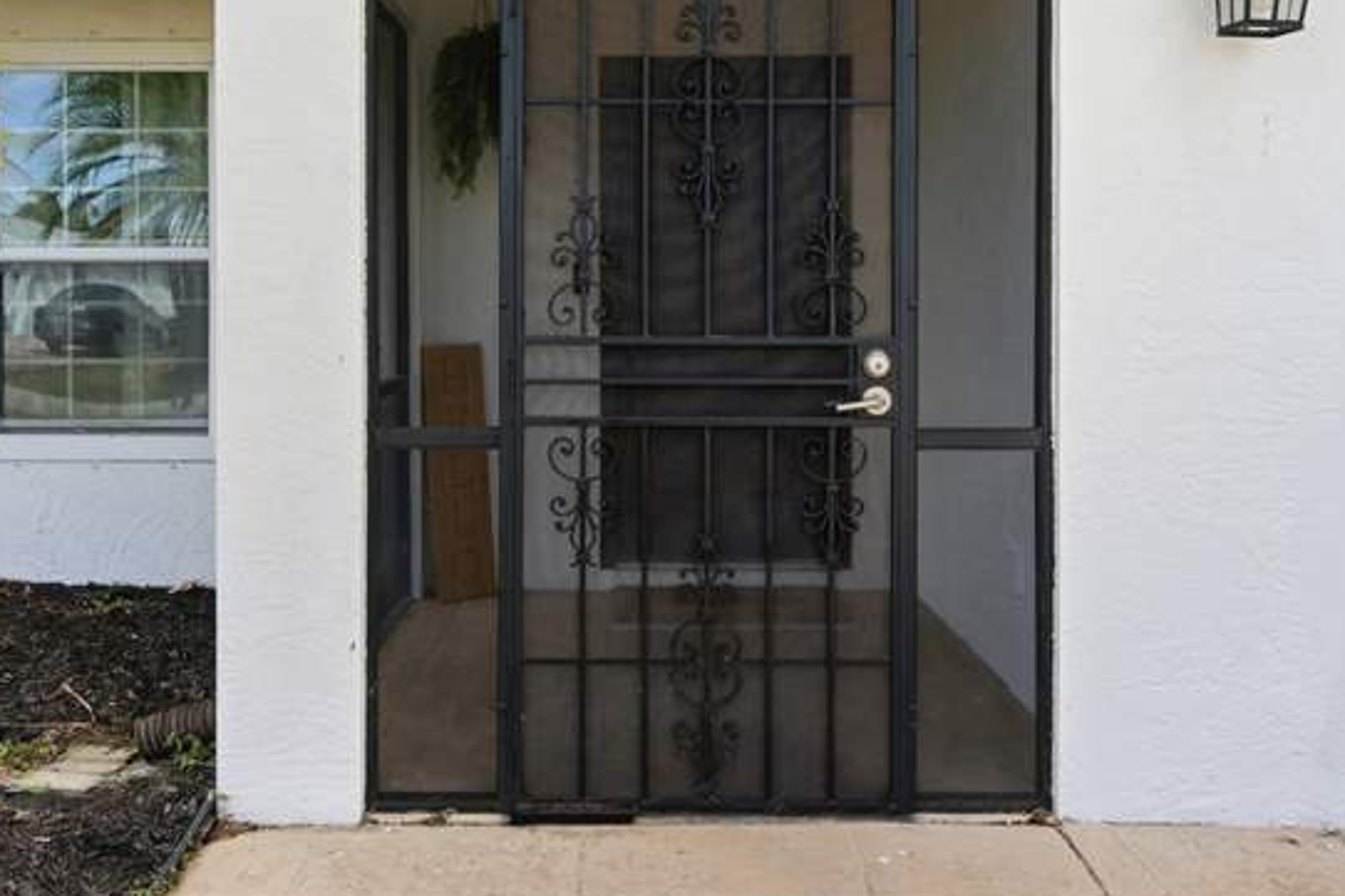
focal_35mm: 31
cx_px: 605
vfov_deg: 42.1
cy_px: 361
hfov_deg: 60.2
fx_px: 1158
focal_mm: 21
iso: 200
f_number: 8
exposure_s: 1/500
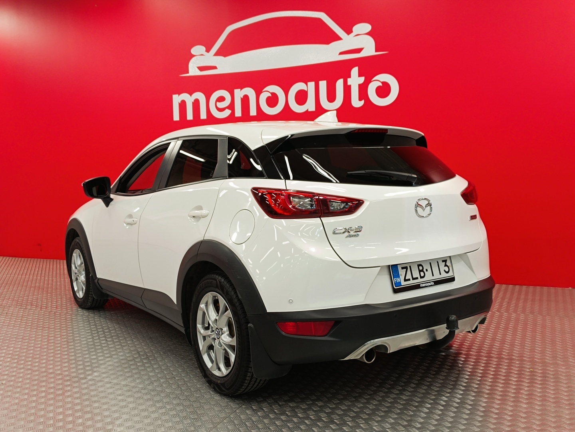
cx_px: 288
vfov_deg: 56.8
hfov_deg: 71.6
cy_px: 216
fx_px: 399
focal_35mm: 24
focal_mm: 5.59
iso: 228
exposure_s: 1/101
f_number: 1.88
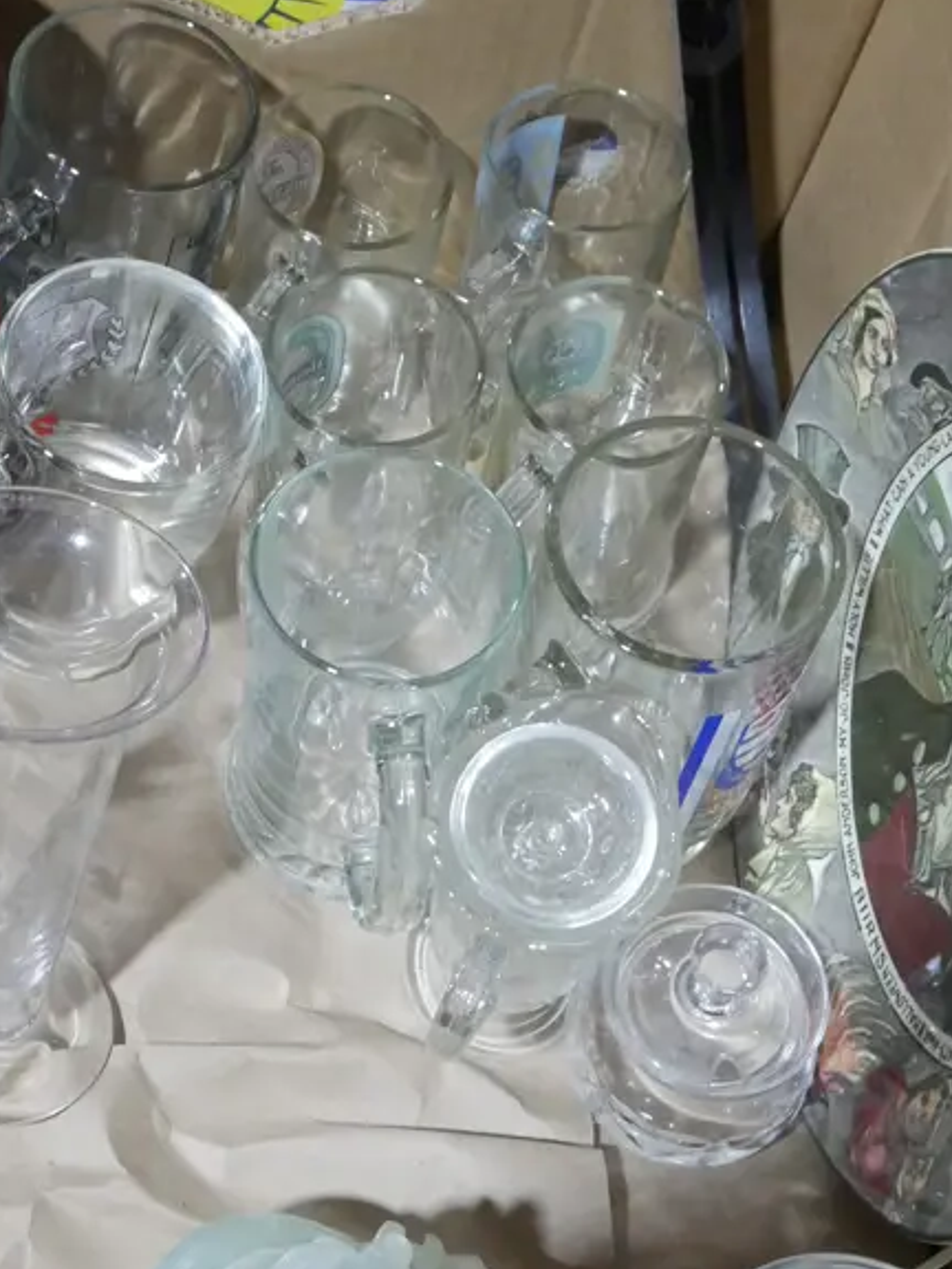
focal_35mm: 64
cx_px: 273
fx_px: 2347
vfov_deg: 30.3
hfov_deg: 22.8
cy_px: 586
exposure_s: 1/60
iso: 2500
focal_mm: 18
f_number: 10
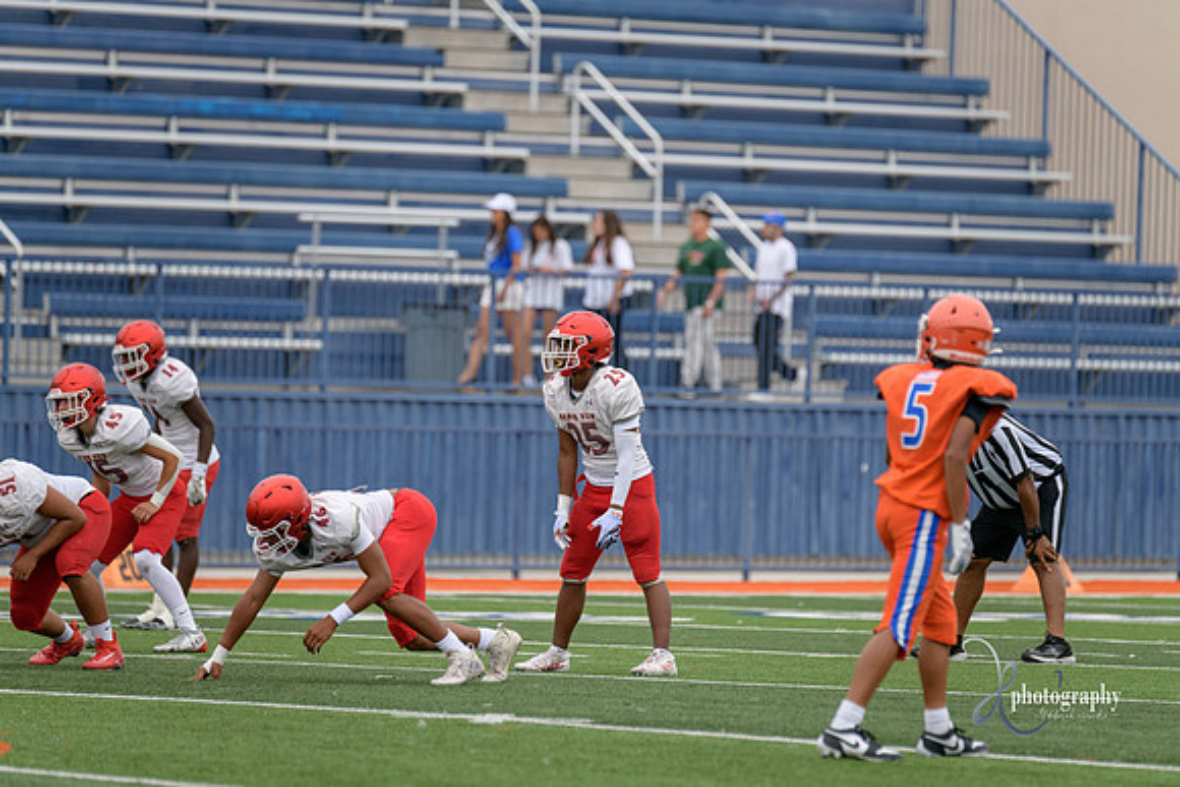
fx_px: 9835
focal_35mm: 300
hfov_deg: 6.9
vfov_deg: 4.6
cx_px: 590
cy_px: 394
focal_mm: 300
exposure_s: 1/1000
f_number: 3.5
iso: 250
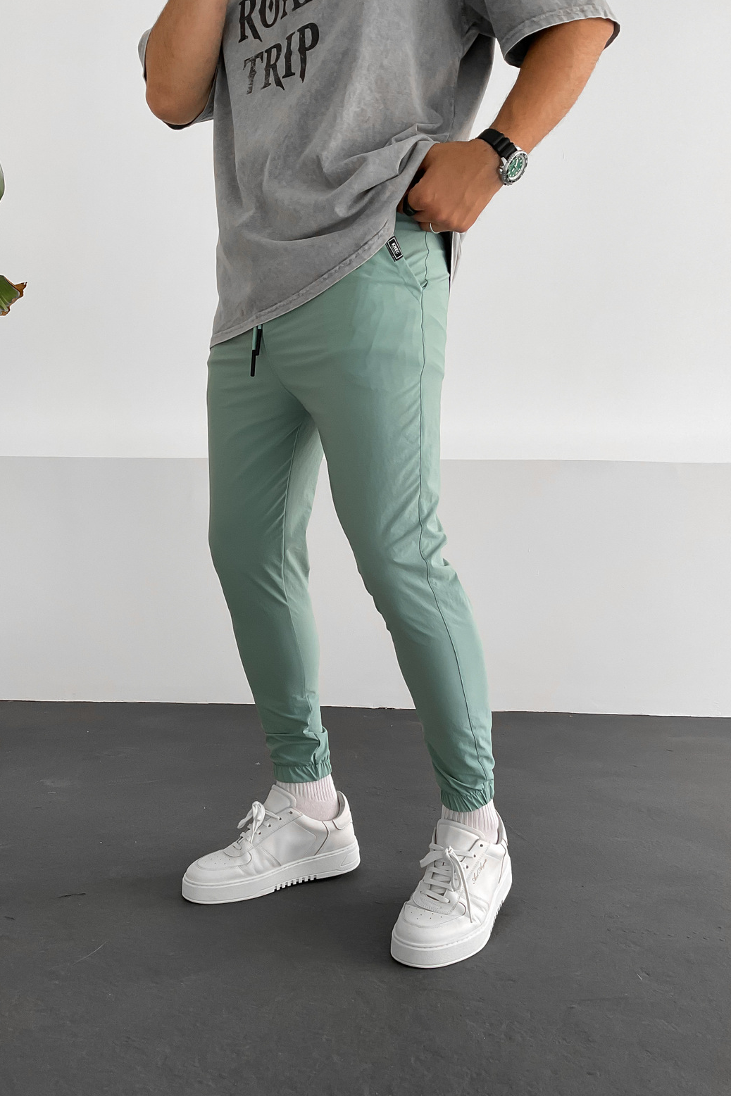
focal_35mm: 31
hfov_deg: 42.3
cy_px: 550
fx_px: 944
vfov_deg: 60.3
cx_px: 325
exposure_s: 1/120
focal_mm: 3
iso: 50
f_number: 1.8
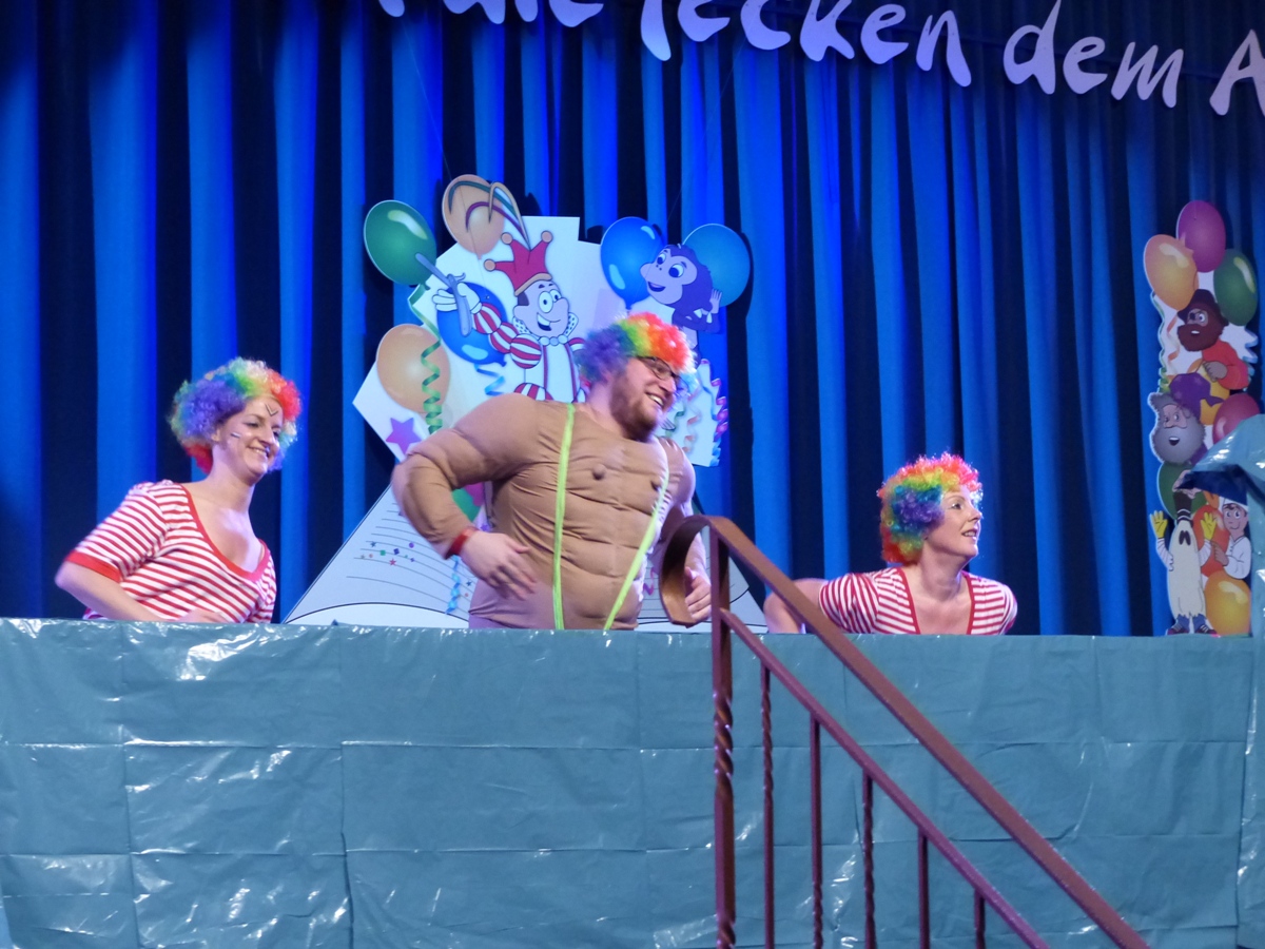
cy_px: 474
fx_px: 3325
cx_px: 632
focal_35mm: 91
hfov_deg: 21.5
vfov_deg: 16.2
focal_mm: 16.4
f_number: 2.8
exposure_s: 1/100
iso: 800
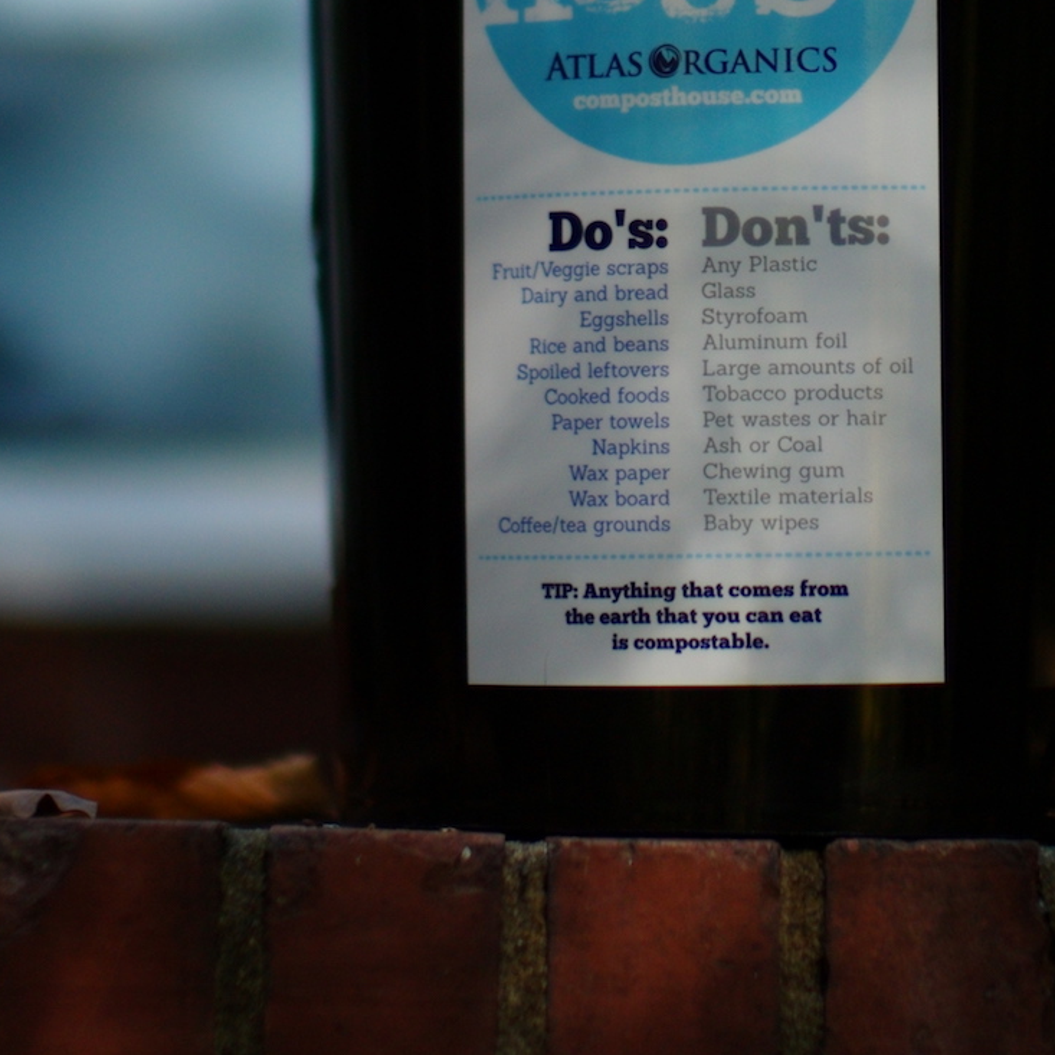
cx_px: 741
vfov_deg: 12.4
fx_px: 4793
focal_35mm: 139
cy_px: -69
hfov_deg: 12.5
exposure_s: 1/4000
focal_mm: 50
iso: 400
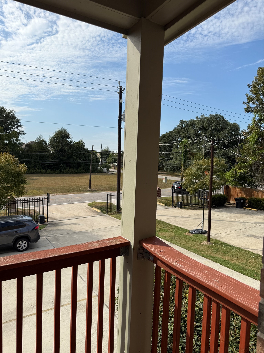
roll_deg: -2.7
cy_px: 176
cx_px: 132
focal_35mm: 24
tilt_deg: -1.9
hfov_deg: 56.8
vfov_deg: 71.6
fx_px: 244
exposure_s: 1/4975
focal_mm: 6.76
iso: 80
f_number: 1.78
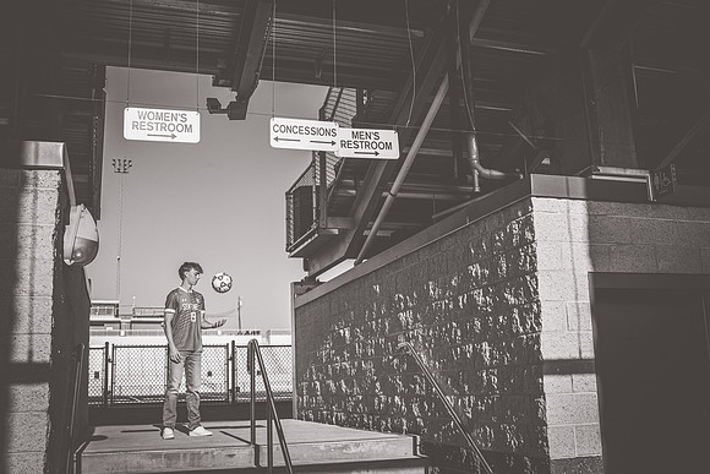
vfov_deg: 36.2
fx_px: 725
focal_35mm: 37
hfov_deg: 52.2
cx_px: 365
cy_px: 237
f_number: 10
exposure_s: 1/800
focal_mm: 35
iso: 200
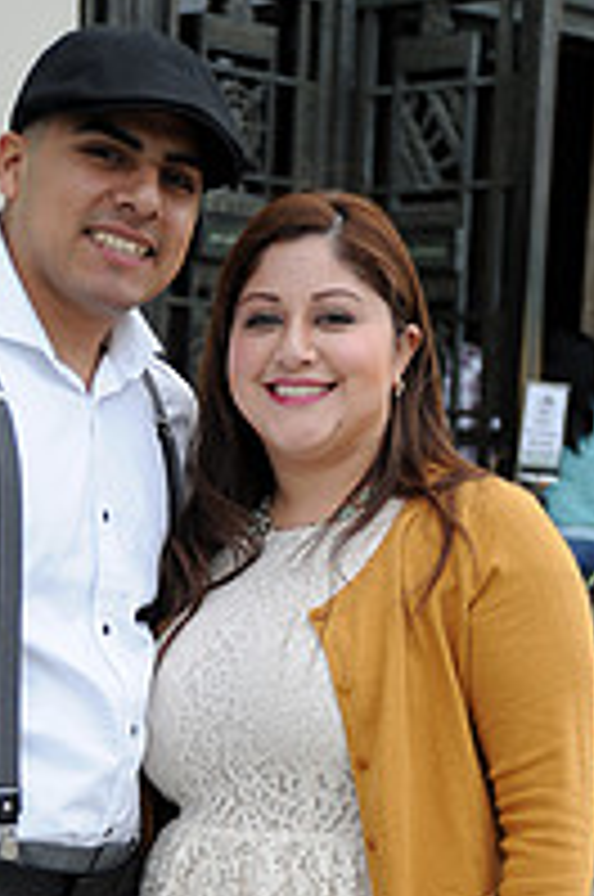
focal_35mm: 113
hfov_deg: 12.1
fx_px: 2806
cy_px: 955
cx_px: 272
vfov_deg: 17.6
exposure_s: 1/320
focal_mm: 50
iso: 200
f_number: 3.5
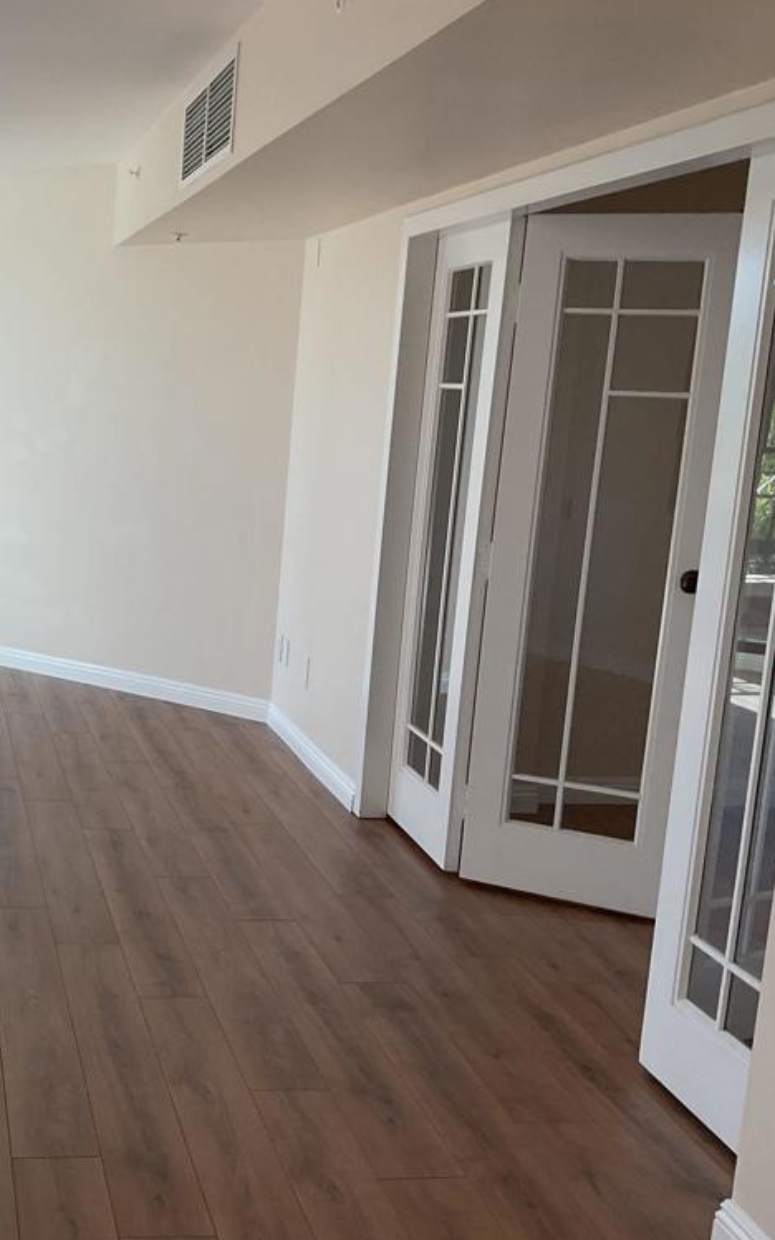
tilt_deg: -10.1
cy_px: 624
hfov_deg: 29.1
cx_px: 51
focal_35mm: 42
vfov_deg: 47.2
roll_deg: -1.7
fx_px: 1420
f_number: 1.8
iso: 20
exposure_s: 1/120
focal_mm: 3
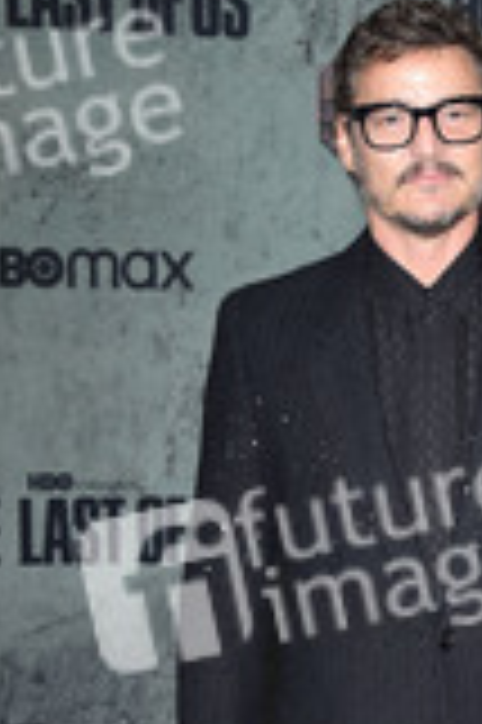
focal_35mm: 112
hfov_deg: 12.1
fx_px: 2254
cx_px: 444
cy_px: 791
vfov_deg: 17.7
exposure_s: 1/250
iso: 640
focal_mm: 45
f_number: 6.3
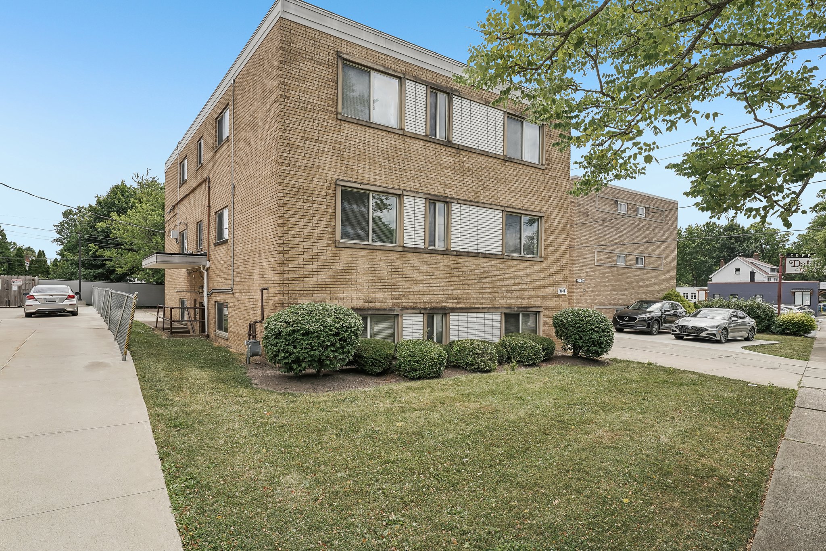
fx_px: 459
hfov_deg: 84.0
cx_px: 413
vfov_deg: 61.9
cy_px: 276
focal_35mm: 20
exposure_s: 1/125
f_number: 8
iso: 100
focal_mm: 20
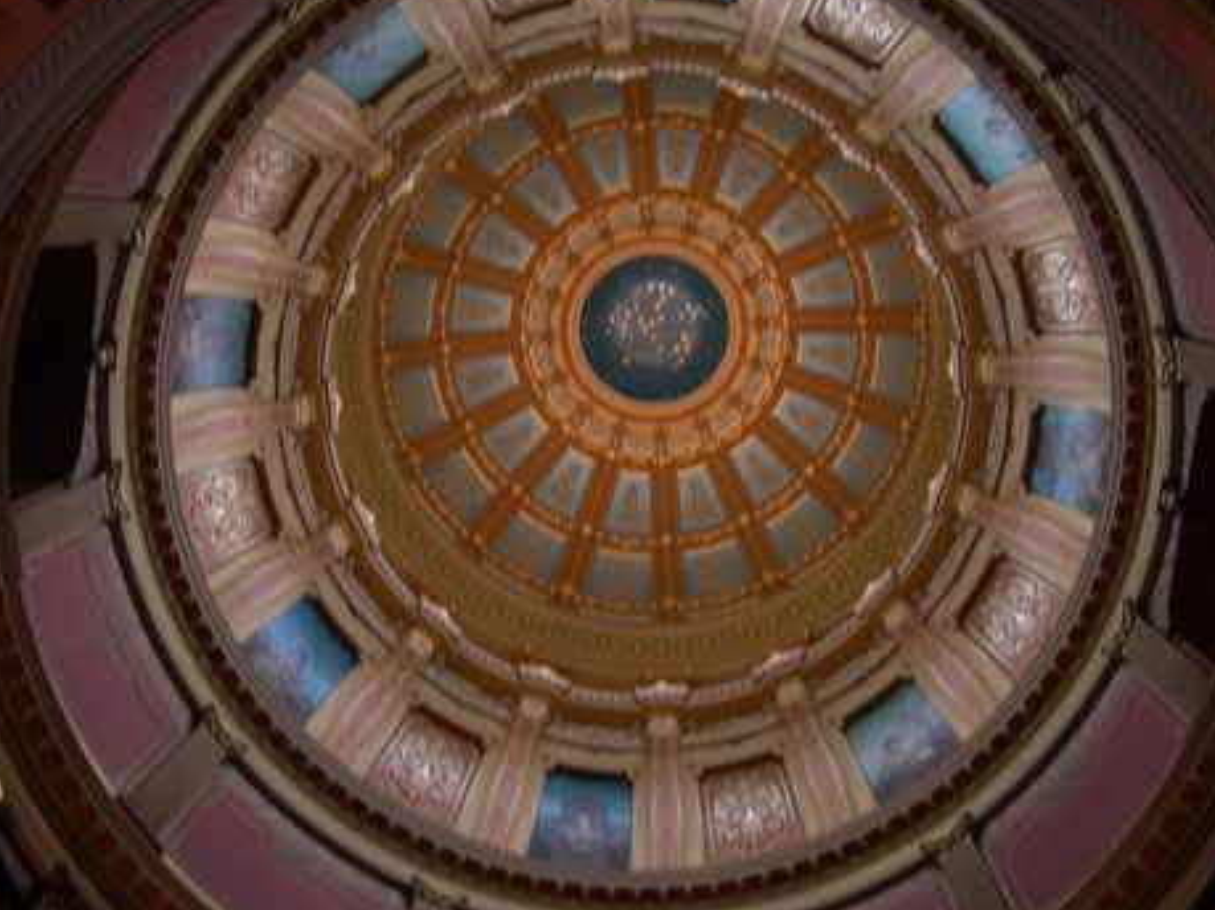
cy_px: 468
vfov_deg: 27.5
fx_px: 1860
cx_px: 508
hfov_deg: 36.1
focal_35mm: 53
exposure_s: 1/60.1
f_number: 2.8
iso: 140
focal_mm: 7.8
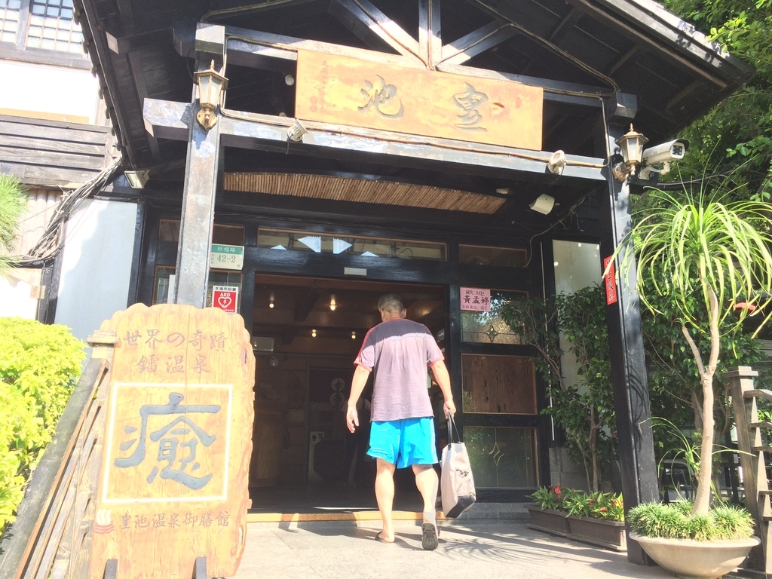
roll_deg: -0.5
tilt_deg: +13.9
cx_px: 386
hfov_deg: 61.7
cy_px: 290
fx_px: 647
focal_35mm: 29
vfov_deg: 48.2
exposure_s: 1/383
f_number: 2.2
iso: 32
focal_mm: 4.15
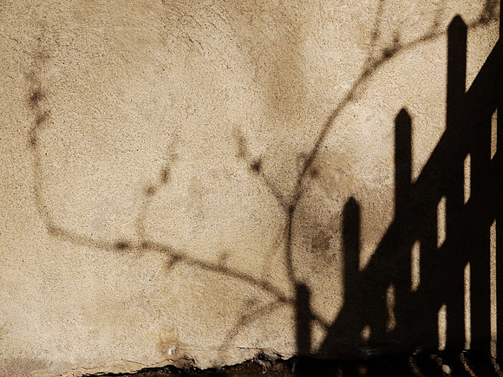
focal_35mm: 200
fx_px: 2906
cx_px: 252
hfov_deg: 9.9
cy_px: 188
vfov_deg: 7.4
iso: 100
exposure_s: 1/500
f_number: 6.3
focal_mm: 100
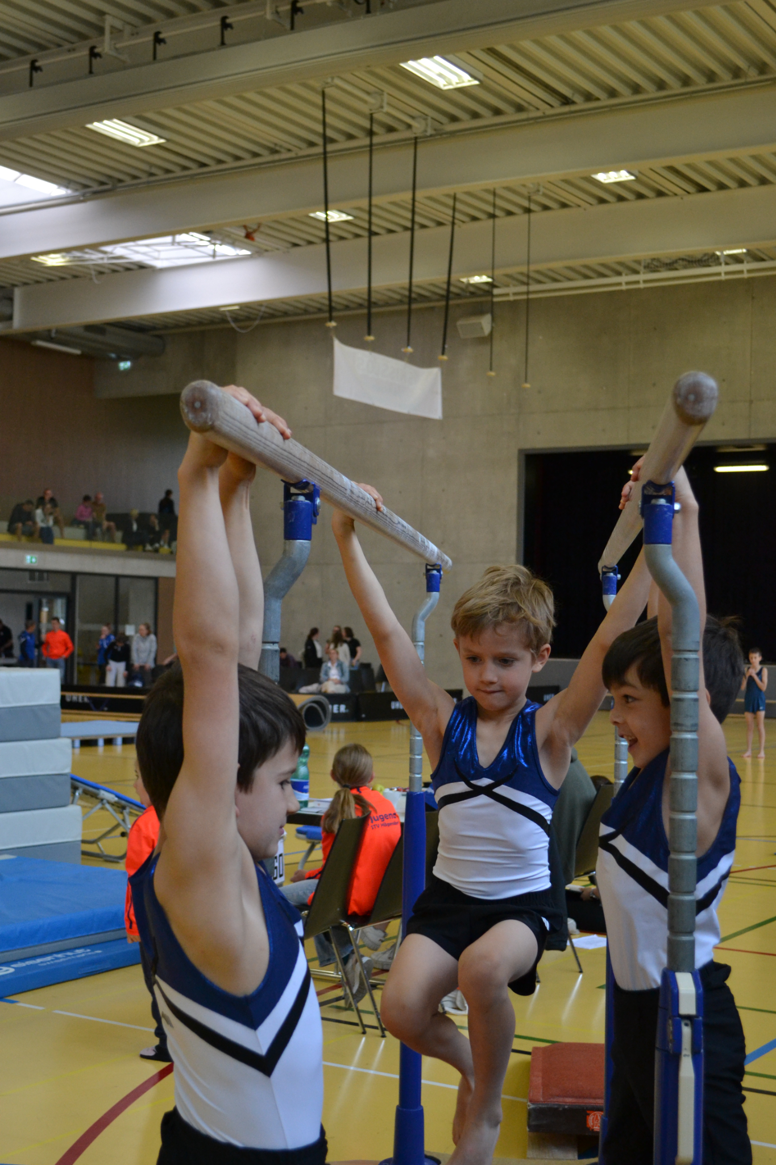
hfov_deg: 28.1
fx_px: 1552
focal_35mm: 48
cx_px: 388
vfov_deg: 41.1
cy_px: 582
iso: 1250
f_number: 4.8
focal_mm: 32
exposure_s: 1/500
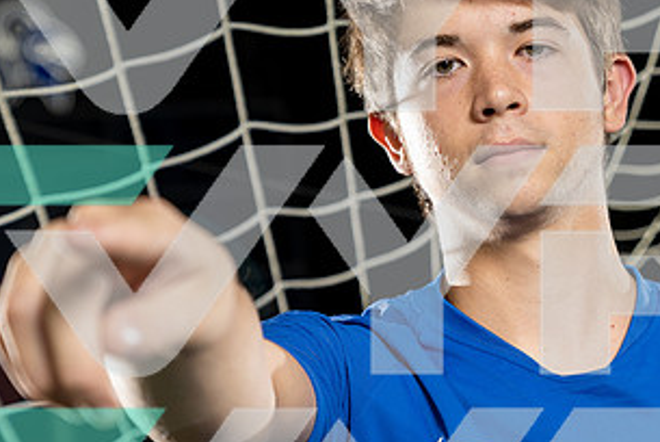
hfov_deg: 17.8
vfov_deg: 12.0
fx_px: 2092
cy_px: 261
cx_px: 498
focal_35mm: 114
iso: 400
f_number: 4
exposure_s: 1/125
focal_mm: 60
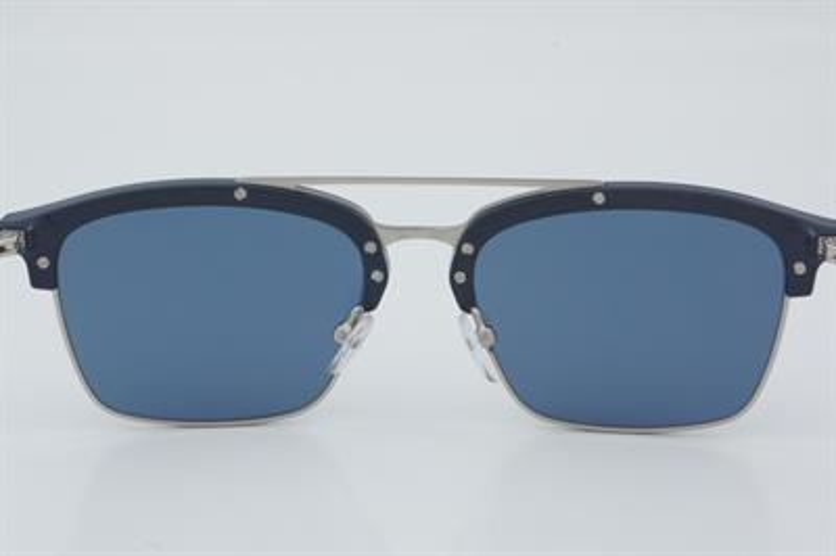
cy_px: 278
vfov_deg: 16.5
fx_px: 1914
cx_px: 418
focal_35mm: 82
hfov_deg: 24.6
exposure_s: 1/4
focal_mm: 55
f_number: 32
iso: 100
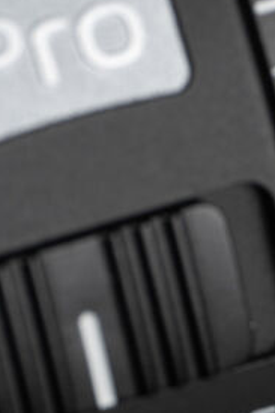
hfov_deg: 1.8
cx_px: 975
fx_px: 8753
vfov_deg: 2.7
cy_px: 987
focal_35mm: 763
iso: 100
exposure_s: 1/100
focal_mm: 105
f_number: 7.1
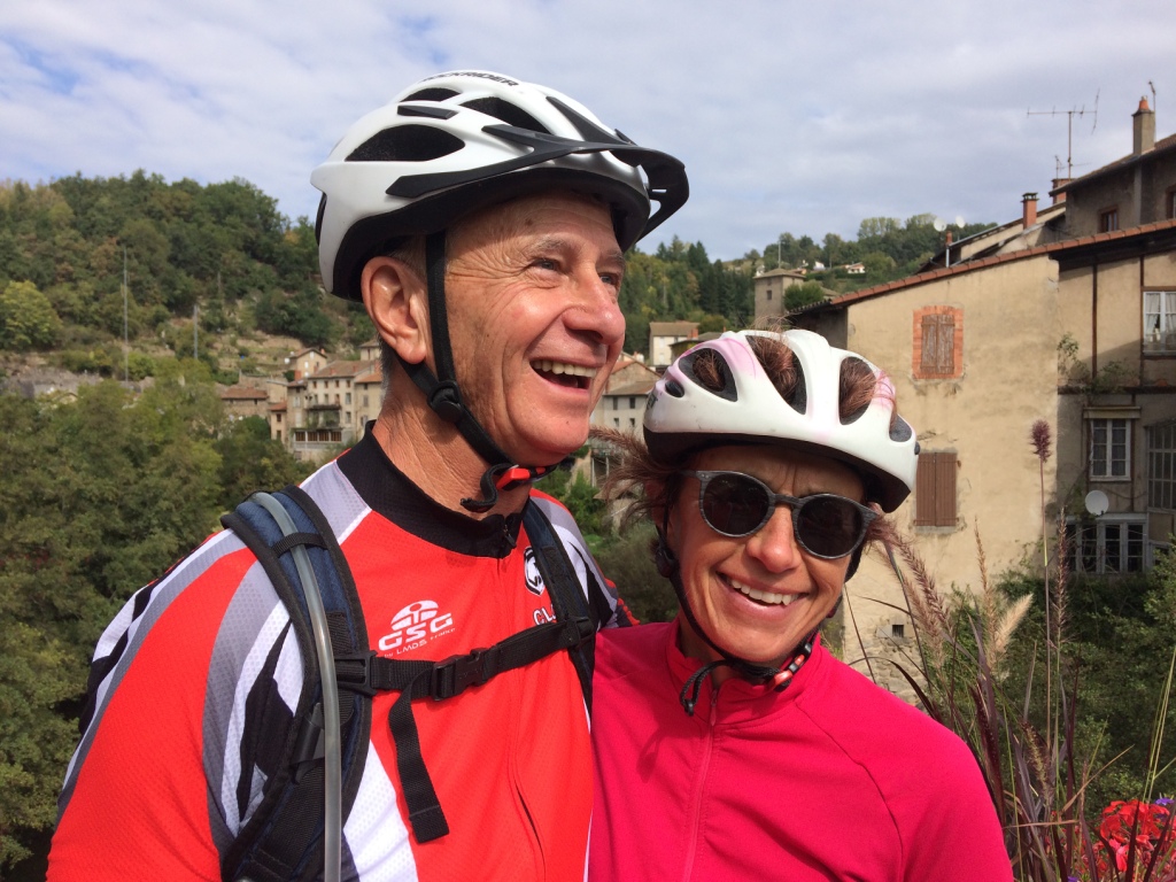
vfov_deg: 48.2
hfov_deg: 61.7
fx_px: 985
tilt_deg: -3.3
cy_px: 441
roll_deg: +0.0
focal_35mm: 29
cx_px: 588
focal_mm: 4.15
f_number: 2.2
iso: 32
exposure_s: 1/2053
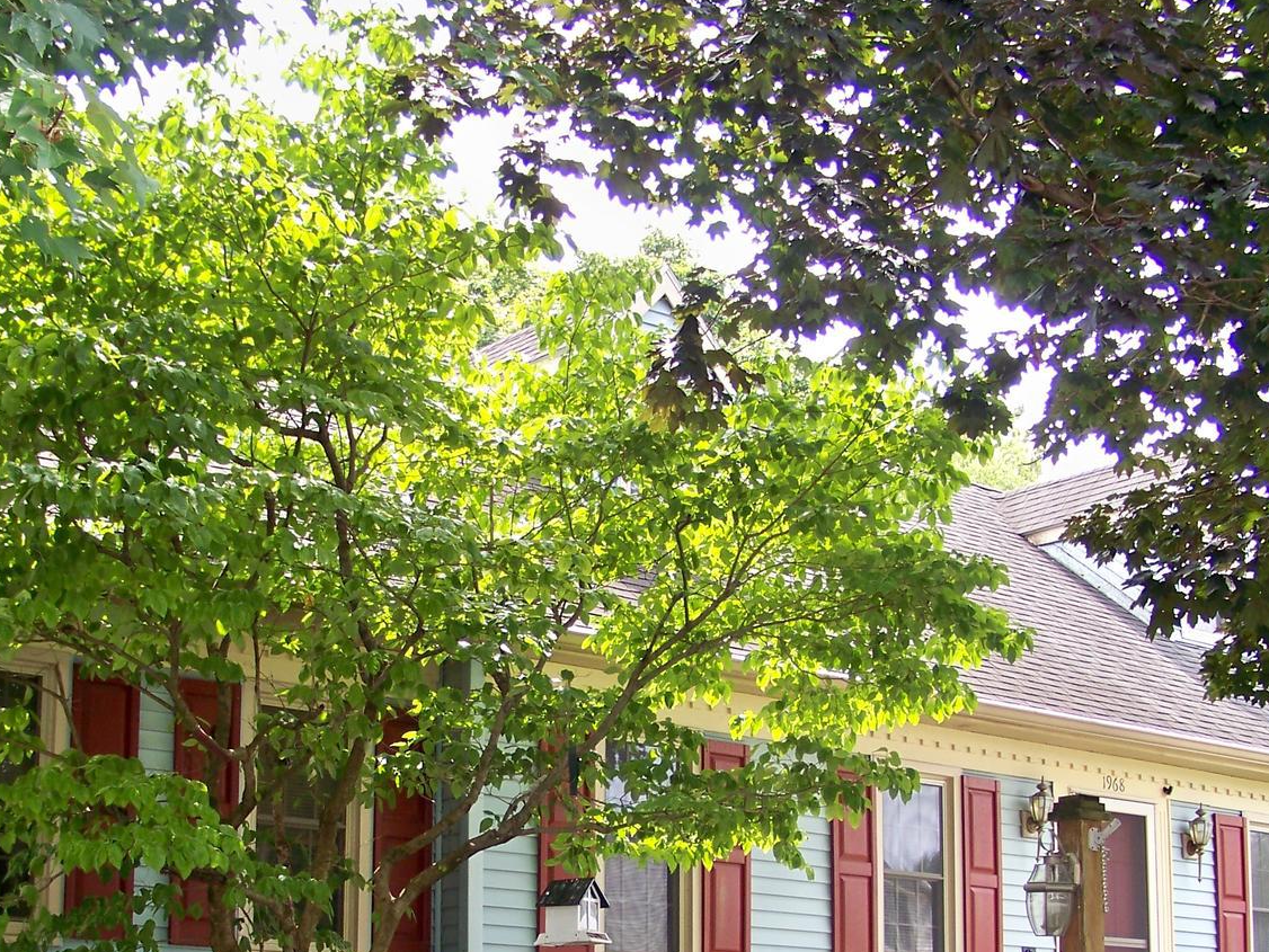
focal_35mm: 60
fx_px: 2200
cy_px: 824
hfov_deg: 32.1
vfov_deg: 23.9
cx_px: 545
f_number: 2.8
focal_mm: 5.85
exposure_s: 1/100
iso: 64
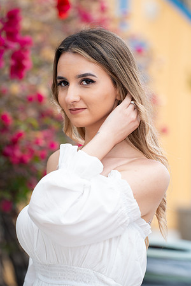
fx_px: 1432
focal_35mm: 180
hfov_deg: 7.6
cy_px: 143
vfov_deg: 11.4
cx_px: 96
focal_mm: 180
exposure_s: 1/200
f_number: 3.5
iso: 320
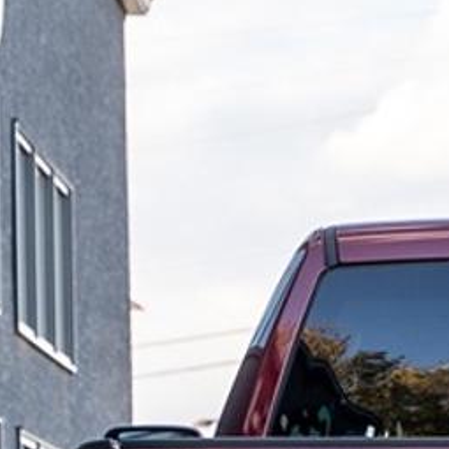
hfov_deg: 6.0
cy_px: 602
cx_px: 636
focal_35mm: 287
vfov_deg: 6.1
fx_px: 4212
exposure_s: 1/250
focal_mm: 42.5
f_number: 4
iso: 125
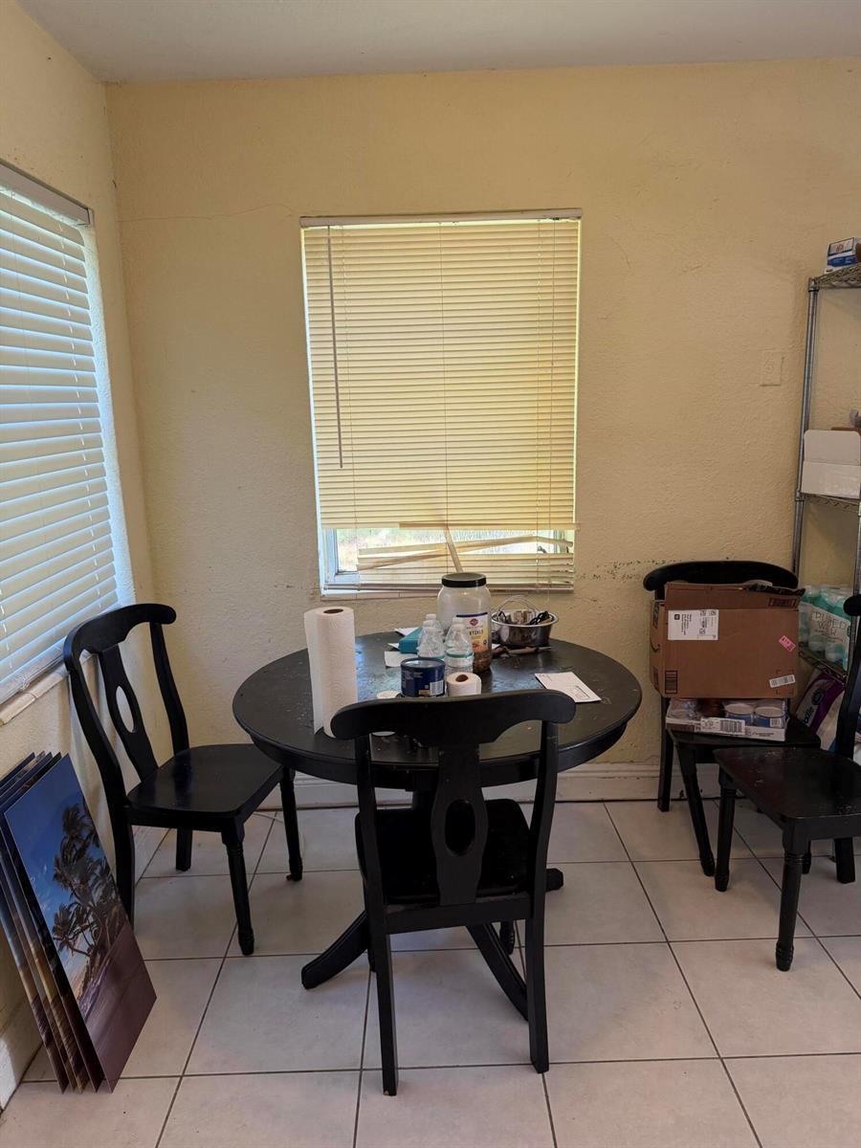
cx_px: 430
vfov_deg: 71.6
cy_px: 574
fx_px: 796
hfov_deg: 56.8
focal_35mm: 24
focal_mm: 6.76
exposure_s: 1/120
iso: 160
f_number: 1.78
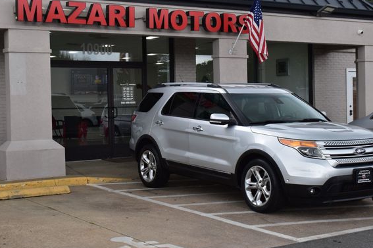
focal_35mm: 61
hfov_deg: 32.9
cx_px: 169
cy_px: 120
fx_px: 631
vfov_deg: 22.2
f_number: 10
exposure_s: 1/250
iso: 400
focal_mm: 36
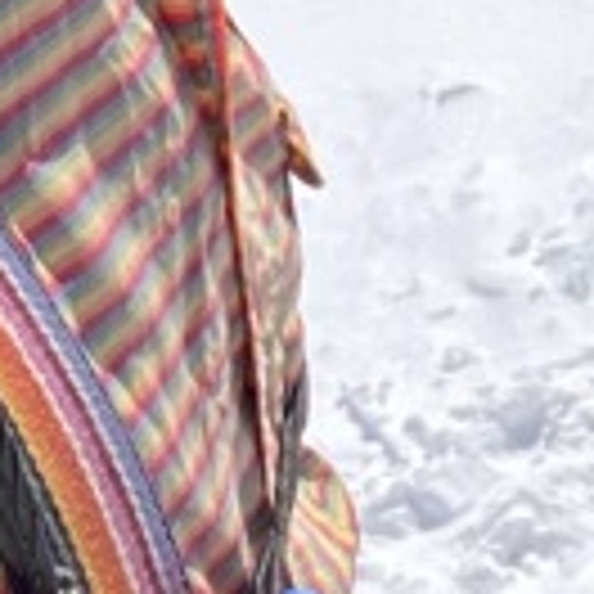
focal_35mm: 158
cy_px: -626
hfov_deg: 10.6
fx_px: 3067
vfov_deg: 10.2
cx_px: 954
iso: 25
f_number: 2.2
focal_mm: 2.71
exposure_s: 1/1795
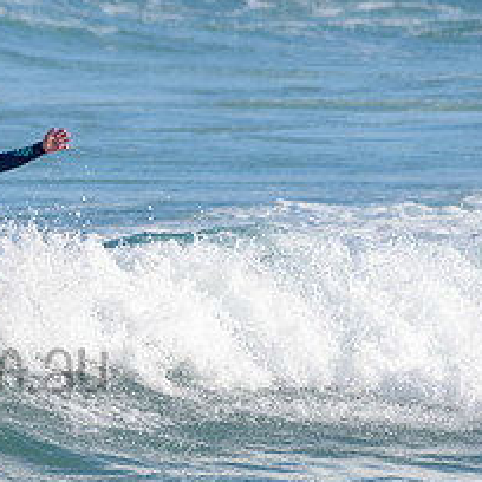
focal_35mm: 1482
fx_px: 23347
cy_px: 236
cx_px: -238
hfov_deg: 1.2
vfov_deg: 1.2
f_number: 5.6
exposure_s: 1/2000
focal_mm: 500
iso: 160
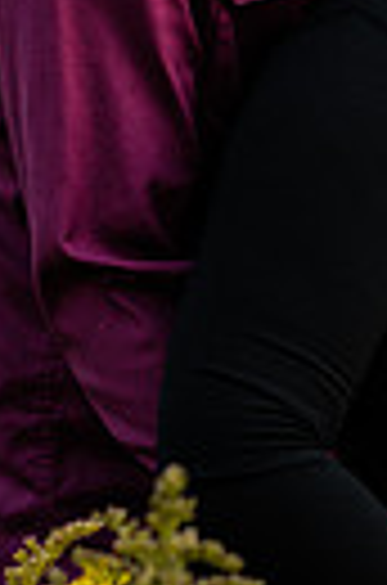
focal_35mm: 201
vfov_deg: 10.2
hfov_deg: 6.7
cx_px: 556
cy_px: 14
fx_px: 3258
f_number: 2.8
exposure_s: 1/640
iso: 200
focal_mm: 58
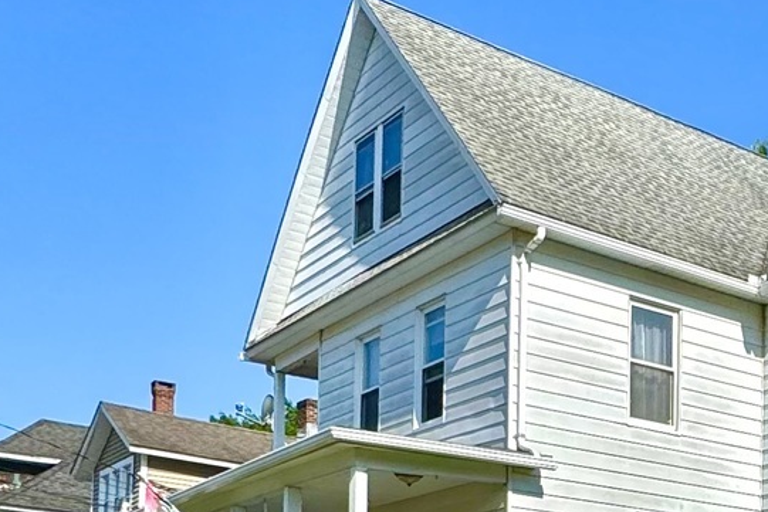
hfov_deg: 29.5
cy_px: 713
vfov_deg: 19.7
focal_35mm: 62
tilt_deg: +0.7
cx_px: 821
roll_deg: -0.4
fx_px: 1323
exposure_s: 1/2770
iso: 50
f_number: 2.2
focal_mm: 2.22
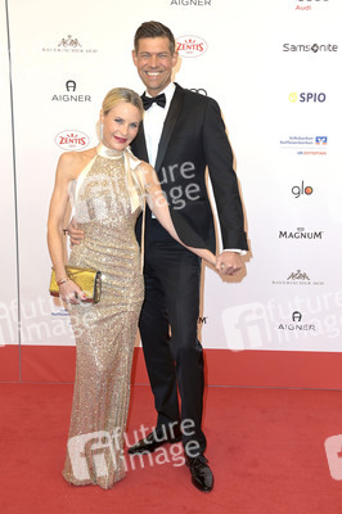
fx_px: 628
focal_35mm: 44
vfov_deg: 44.5
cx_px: 171
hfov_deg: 30.5
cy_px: 257
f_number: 6.3
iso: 400
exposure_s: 1/250
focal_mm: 44
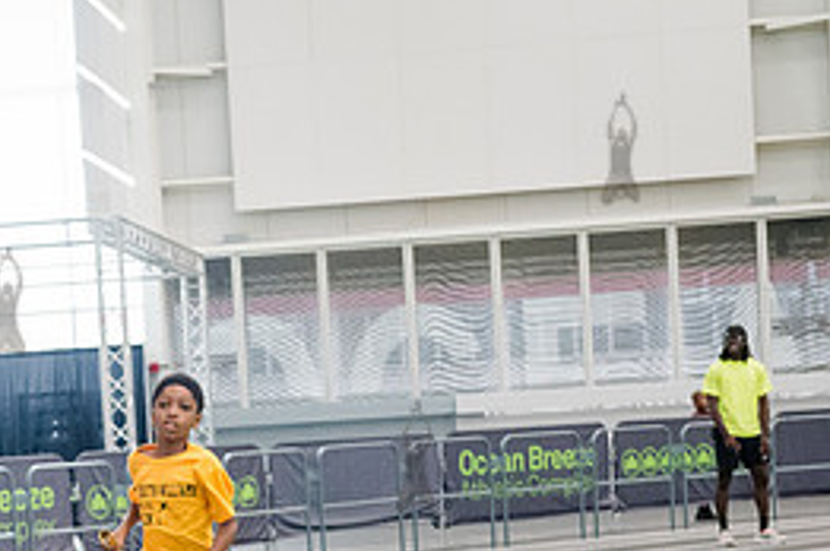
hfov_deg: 17.4
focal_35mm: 116
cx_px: 88
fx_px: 2671
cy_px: 661
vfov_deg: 11.5
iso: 6400
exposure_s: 1/1000
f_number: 3.5
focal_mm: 48
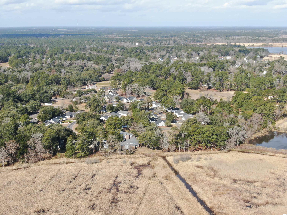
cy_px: 108
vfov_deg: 30.3
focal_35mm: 48
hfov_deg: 39.7
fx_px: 398
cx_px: 144
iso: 100
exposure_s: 1/500
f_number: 3.8
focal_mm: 8.6
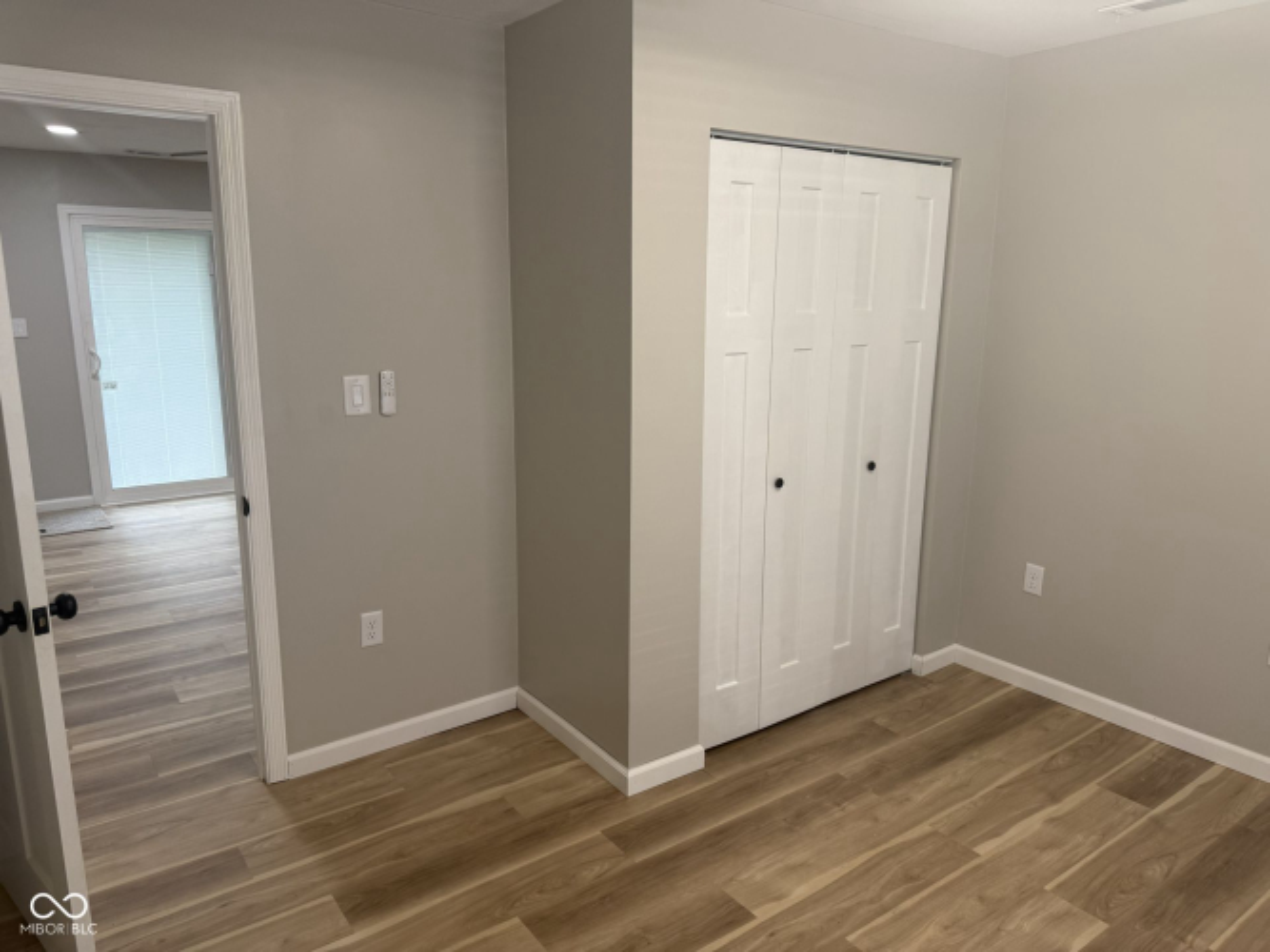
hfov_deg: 71.6
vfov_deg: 56.8
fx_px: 880
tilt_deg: -12.6
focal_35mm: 24
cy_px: 476
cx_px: 635
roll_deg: +0.1
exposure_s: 1/120
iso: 80
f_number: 1.78
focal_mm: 6.76
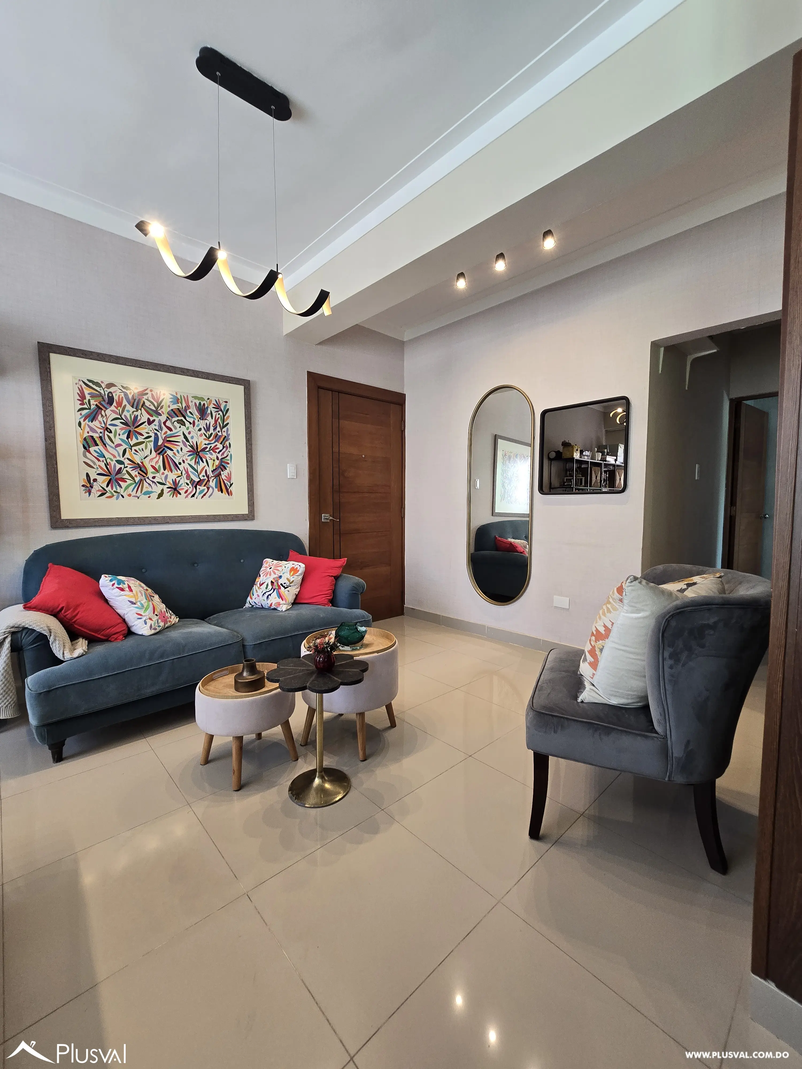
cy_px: 534
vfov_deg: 106.2
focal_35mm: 13
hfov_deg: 89.9
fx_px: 402
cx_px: 401
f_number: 2.2
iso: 125
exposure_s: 1/60
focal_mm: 2.2
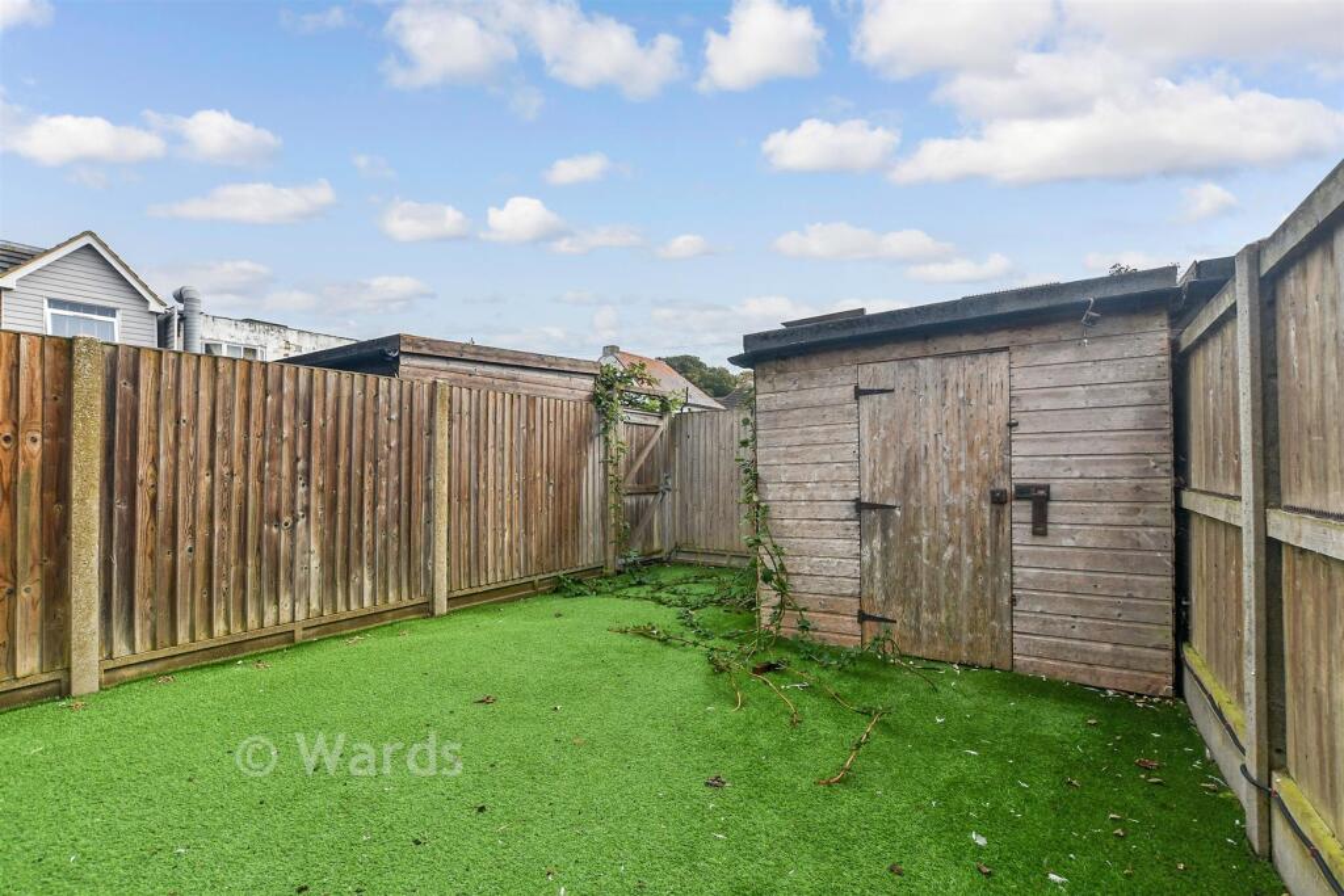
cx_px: 672
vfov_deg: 77.3
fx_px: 560
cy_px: 448
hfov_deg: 100.4
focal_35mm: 15
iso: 160
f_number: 8
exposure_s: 1/250
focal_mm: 10
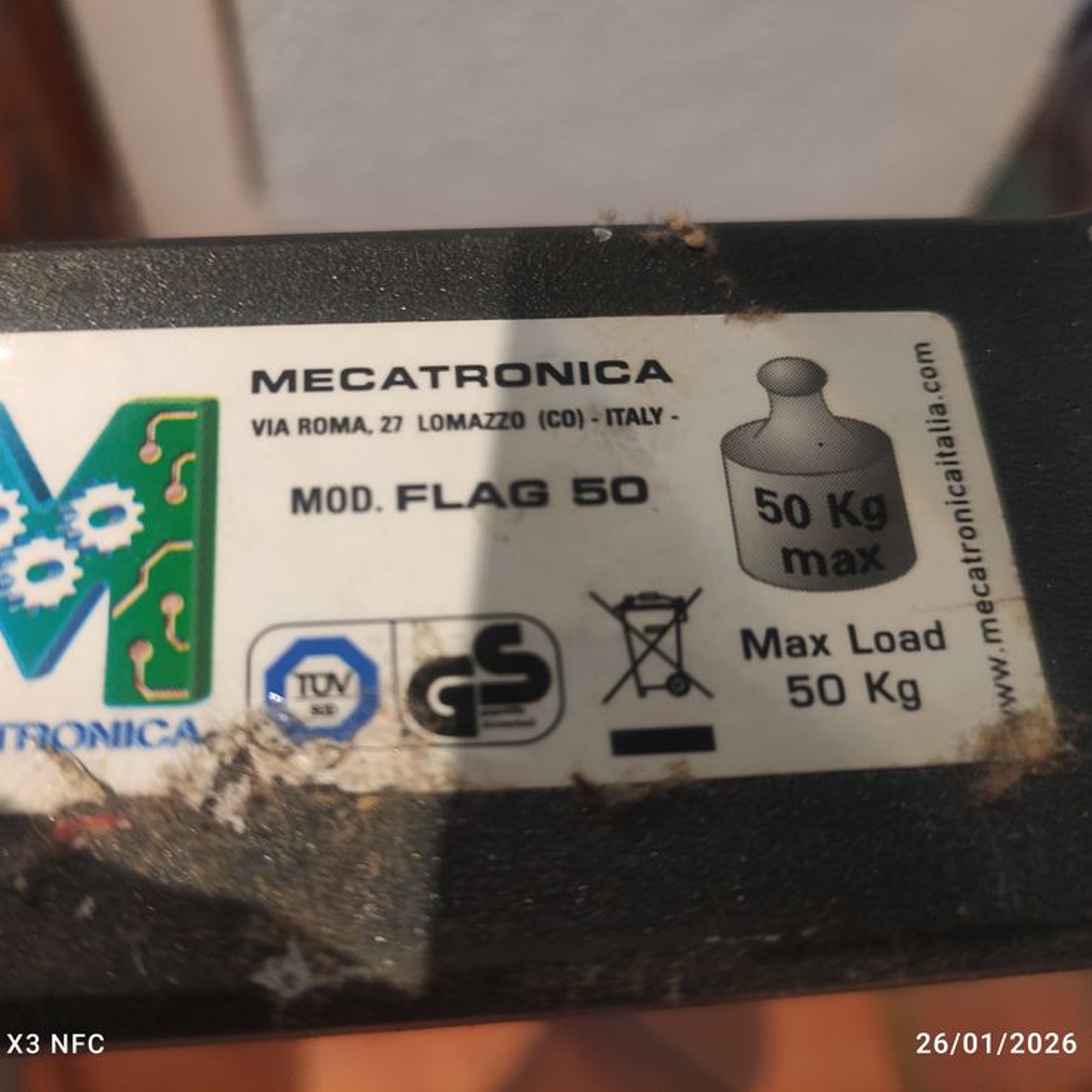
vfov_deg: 54.0
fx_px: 1071
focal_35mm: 30
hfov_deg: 53.9
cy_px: 539
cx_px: 480
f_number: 1.89
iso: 913
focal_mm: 5.43
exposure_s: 1/33
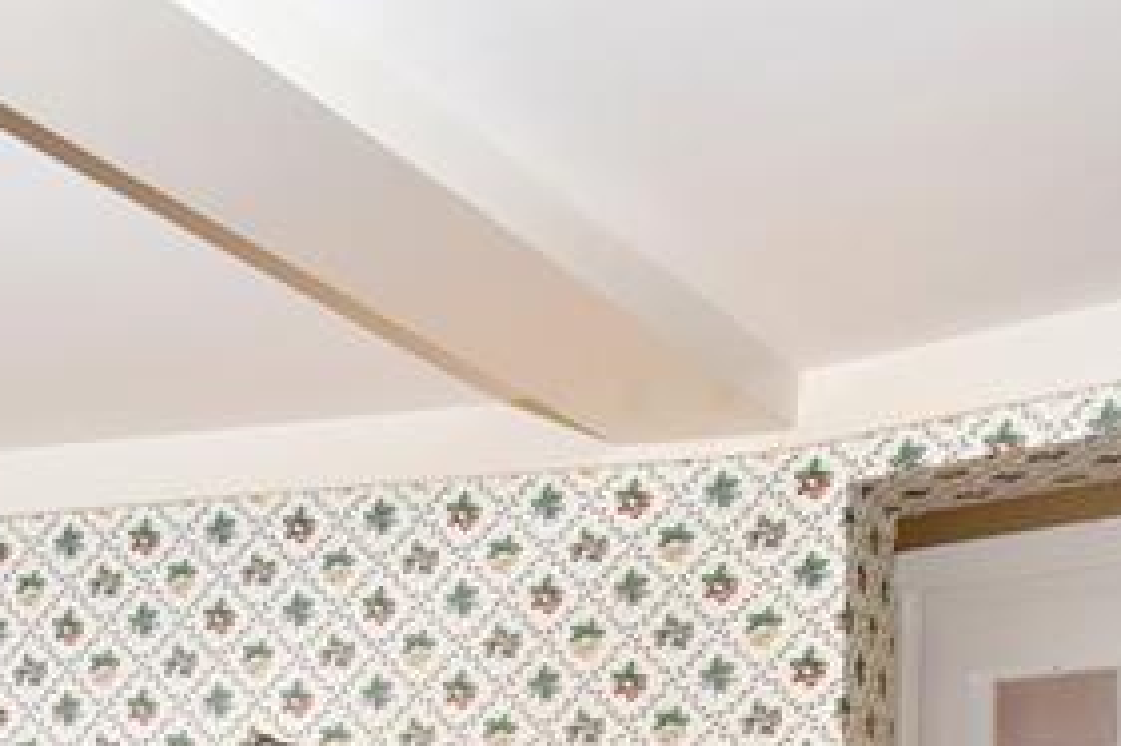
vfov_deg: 18.9
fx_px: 1929
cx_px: -447
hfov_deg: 26.1
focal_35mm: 62
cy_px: 1167
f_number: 10
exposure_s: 1/60
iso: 1250
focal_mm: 17
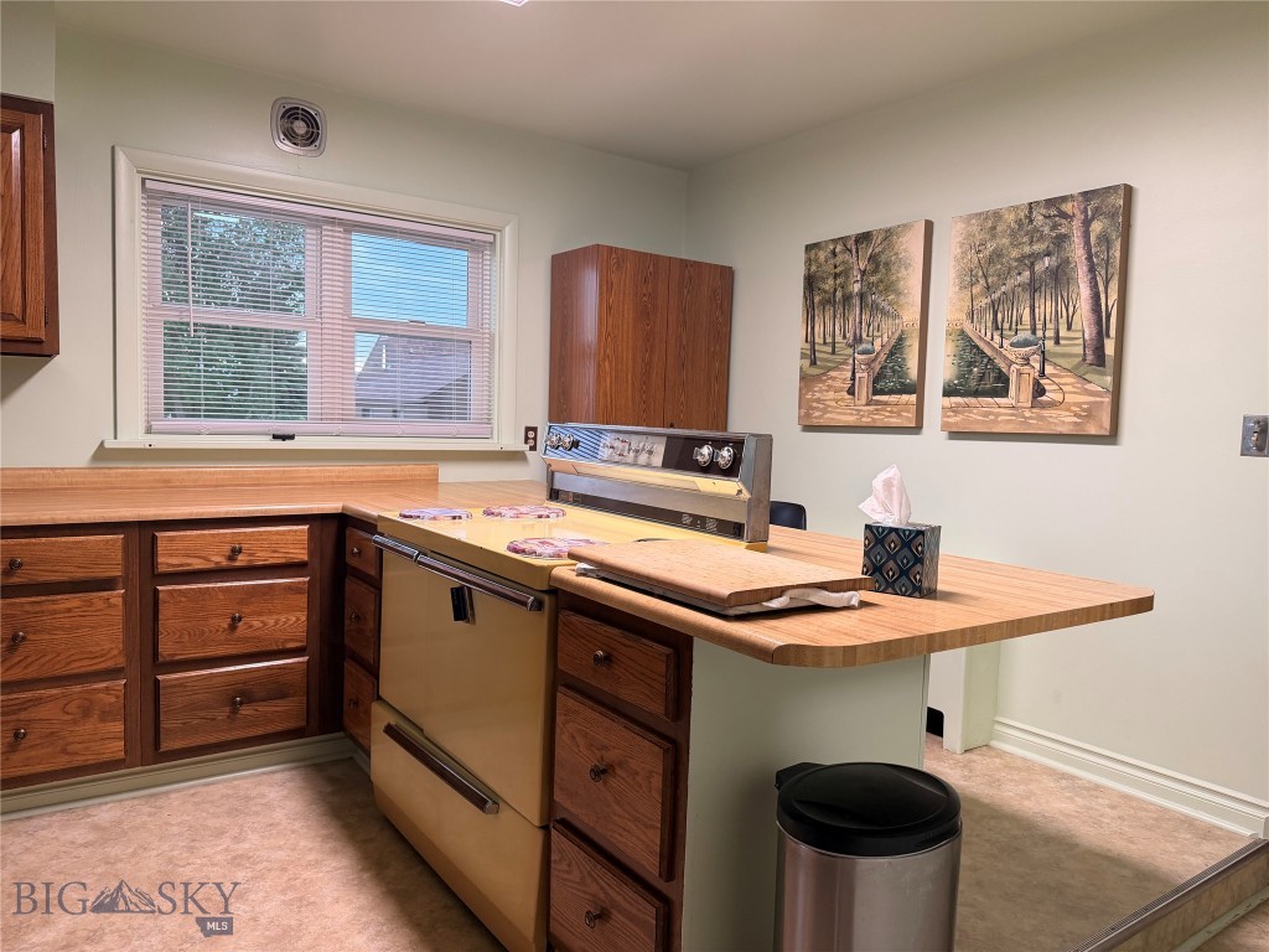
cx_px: 634
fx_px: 880
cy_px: 476
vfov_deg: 56.8
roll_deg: -1.8
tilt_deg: -5.1
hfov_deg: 71.6
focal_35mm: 24
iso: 200
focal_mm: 6.76
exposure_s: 1/96
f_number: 1.78
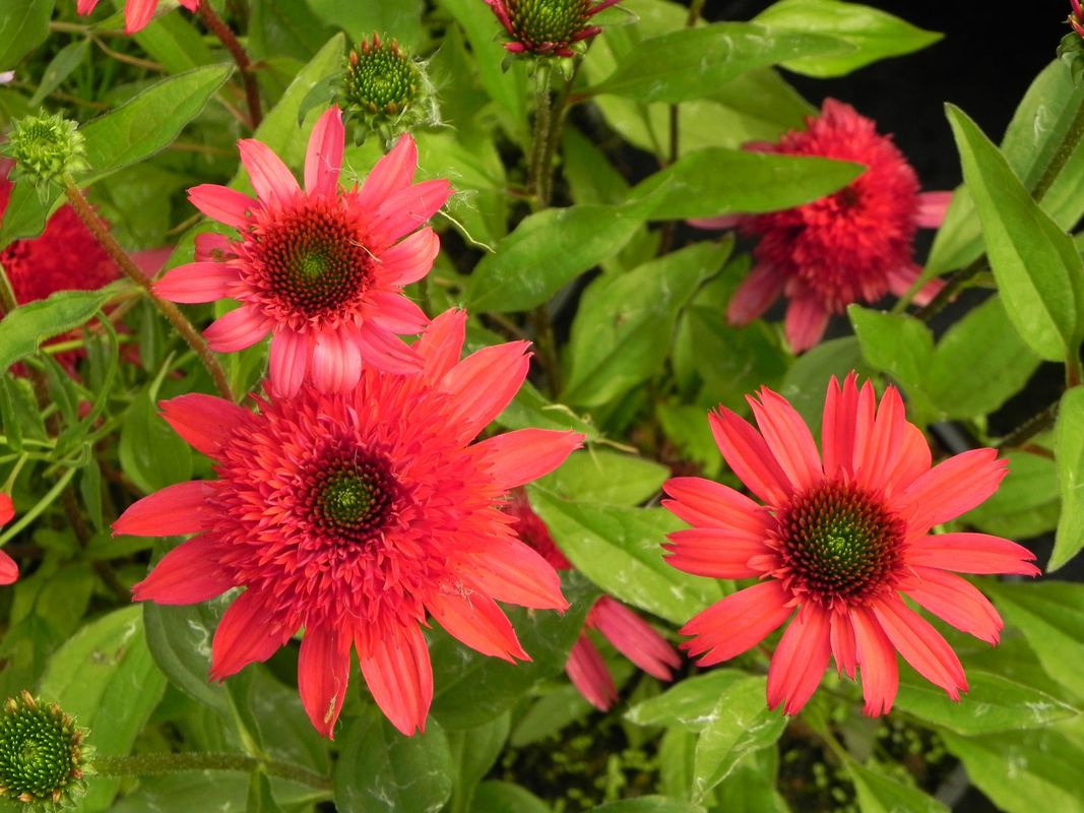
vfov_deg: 14.1
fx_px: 3288
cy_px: 406
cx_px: 542
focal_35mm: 105
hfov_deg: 18.7
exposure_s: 1/250
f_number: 4.5
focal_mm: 18.8
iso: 160
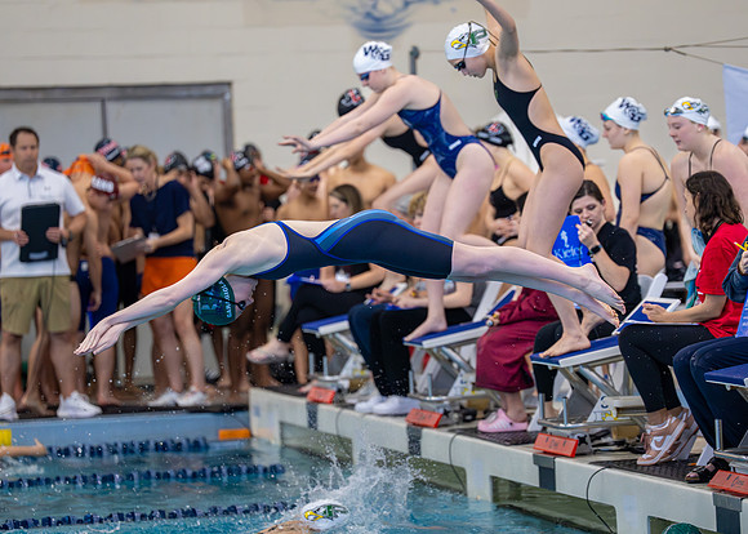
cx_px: 429
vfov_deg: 7.6
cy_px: 274
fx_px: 4021
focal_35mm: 189
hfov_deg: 10.6
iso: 2500
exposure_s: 1/1000
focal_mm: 153
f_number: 2.8
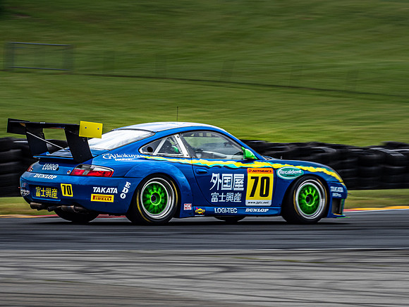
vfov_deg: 6.1
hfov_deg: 8.1
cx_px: 174
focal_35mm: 244
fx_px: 2887
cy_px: 168
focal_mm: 106
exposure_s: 1/125
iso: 200
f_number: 10
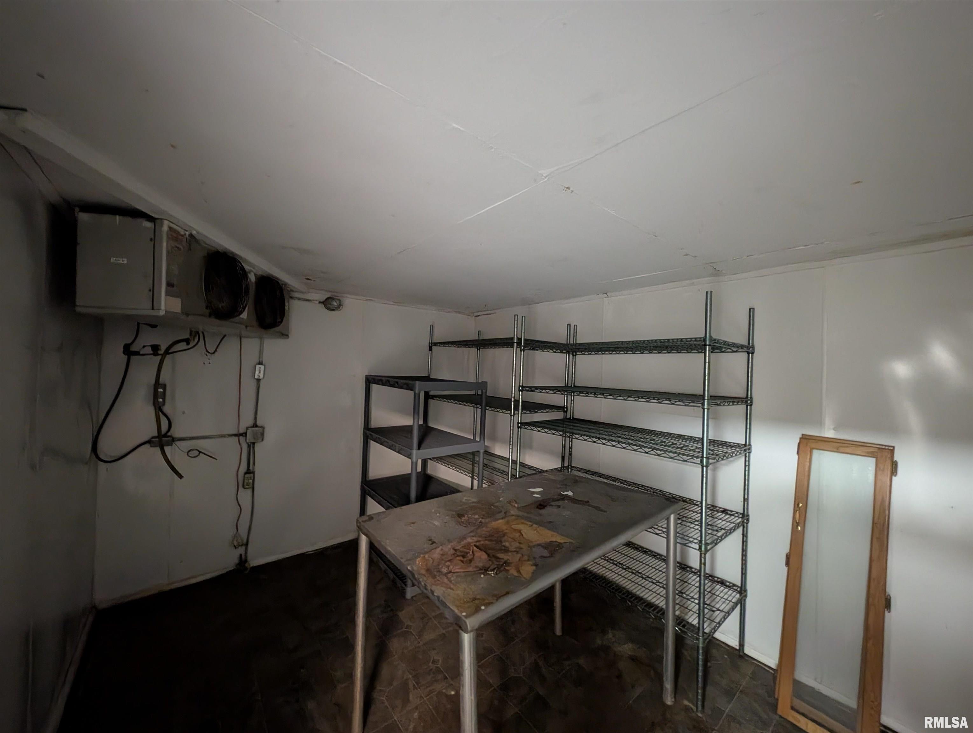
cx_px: 486
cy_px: 366
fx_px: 338
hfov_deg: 110.5
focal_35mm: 12
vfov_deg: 94.6
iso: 4164
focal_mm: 2.23
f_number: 1.95
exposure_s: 1/24
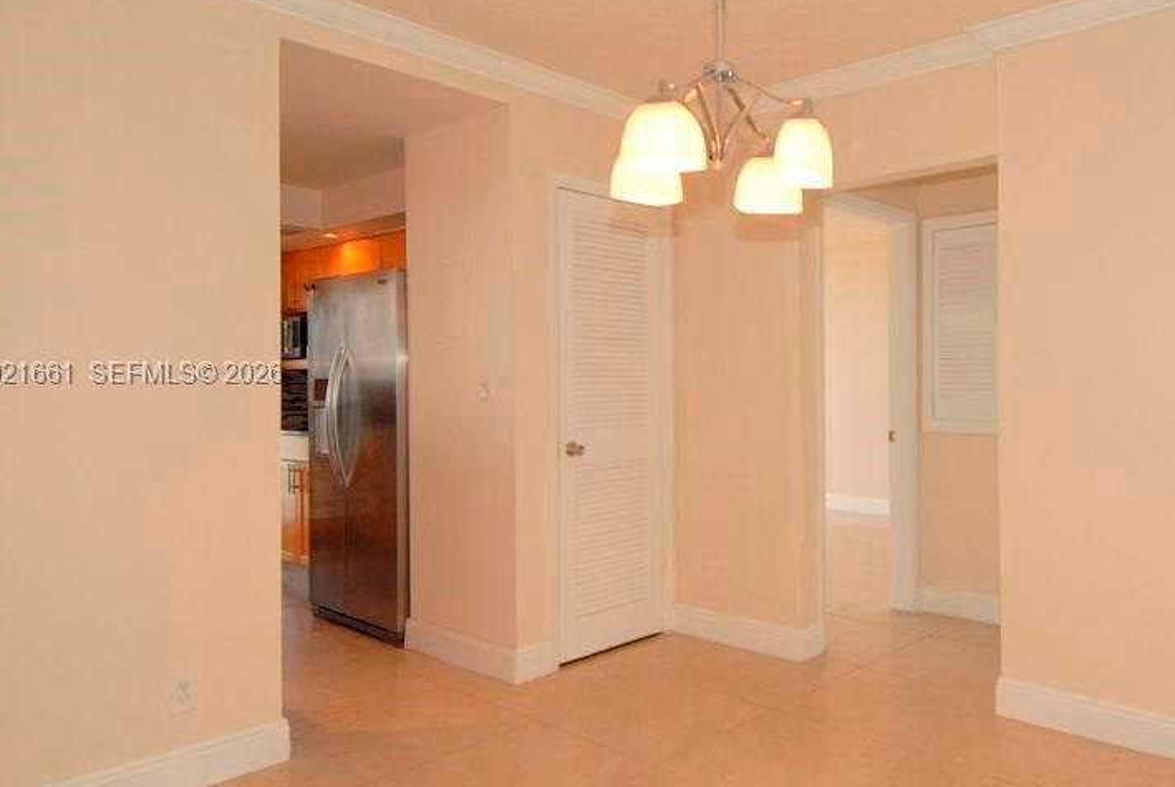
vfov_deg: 49.7
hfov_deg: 67.5
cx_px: 781
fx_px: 850
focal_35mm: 26
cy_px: 374
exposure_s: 1/60
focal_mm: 12
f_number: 5
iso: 200
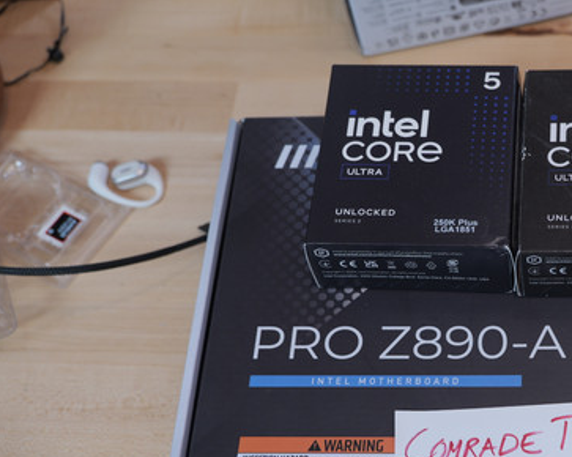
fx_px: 981
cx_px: 500
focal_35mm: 58
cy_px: 335
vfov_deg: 25.9
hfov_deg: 31.2
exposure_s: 1/60
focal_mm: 35
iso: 800
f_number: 4
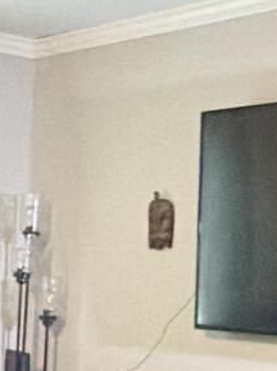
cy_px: 354
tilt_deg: -2.7
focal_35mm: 97
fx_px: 1037
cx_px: -101
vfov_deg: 19.8
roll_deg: -3.3
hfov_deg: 14.5
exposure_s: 1/40
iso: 1000
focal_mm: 2.22
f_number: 2.2
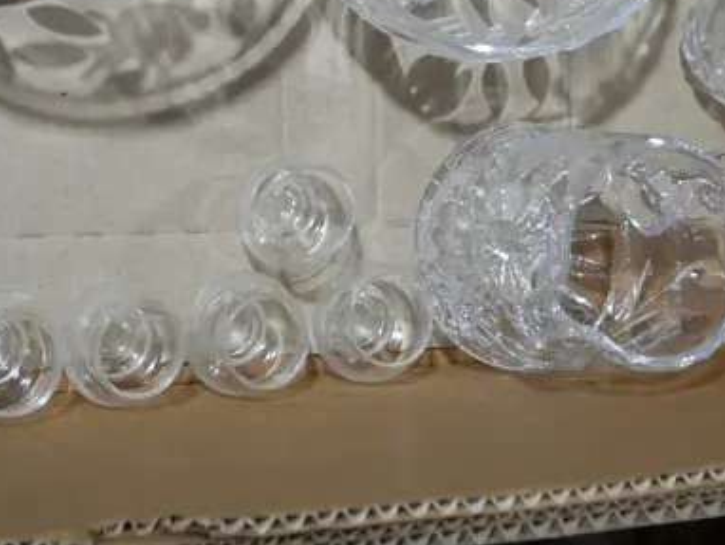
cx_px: 372
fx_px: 1572
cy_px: -180
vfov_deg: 18.2
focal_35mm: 75
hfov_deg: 26.0
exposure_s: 1/80
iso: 200
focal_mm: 14
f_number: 3.5
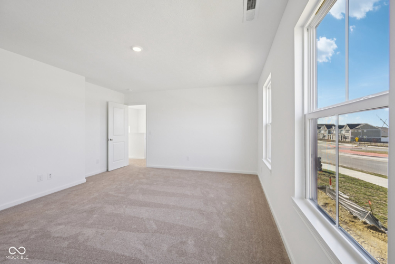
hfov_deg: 104.3
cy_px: 132
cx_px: 198
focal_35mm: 14
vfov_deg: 81.2
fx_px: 154
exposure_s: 1/40
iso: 100
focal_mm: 14
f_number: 8
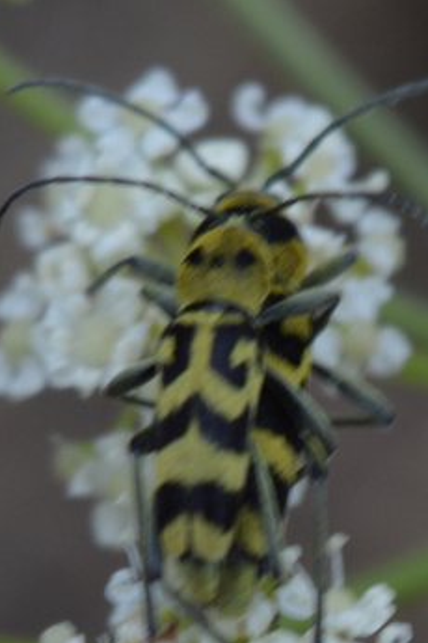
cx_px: 233
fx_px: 2727
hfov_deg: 9.0
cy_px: 444
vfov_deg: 13.4
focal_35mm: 153
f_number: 8
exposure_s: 1/125
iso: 220
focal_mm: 55
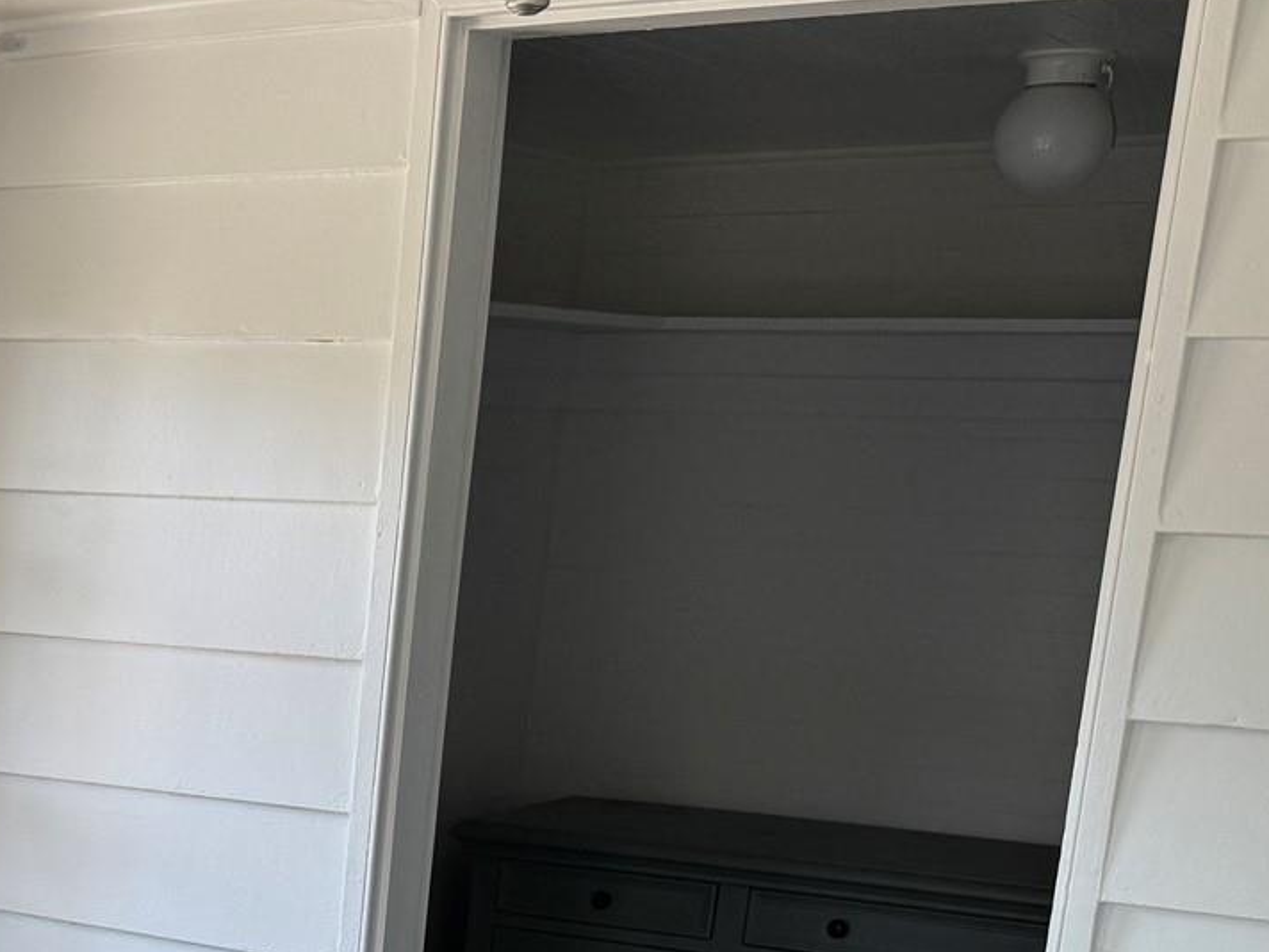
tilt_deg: -14.8
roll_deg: -2.4
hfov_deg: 25.8
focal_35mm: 69
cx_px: -166
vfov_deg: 20.0
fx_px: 2529
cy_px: 1128
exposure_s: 1/237
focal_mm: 6.76
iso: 64
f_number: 1.78
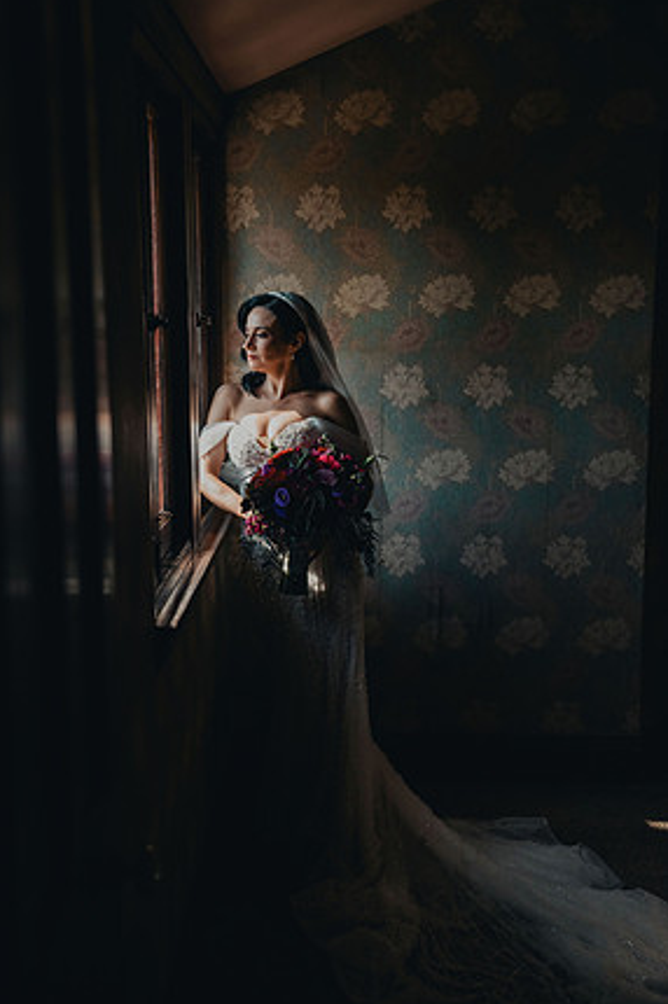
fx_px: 1227
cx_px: 322
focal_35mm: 44
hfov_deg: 30.5
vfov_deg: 44.5
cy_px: 511
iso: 1250
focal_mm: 42
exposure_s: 1/1250
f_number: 2.8
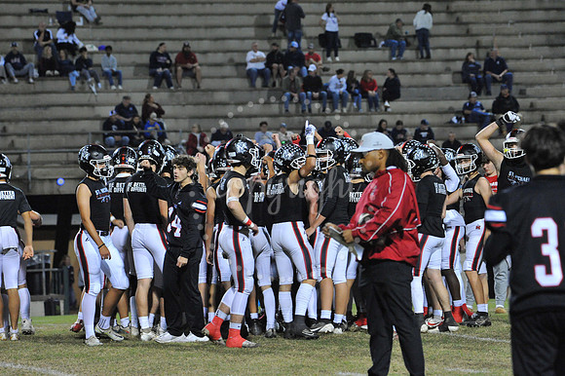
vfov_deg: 6.5
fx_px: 3294
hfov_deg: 9.8
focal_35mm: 210
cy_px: 188
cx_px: 282
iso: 6400
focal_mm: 210
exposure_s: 1/160
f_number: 6.3
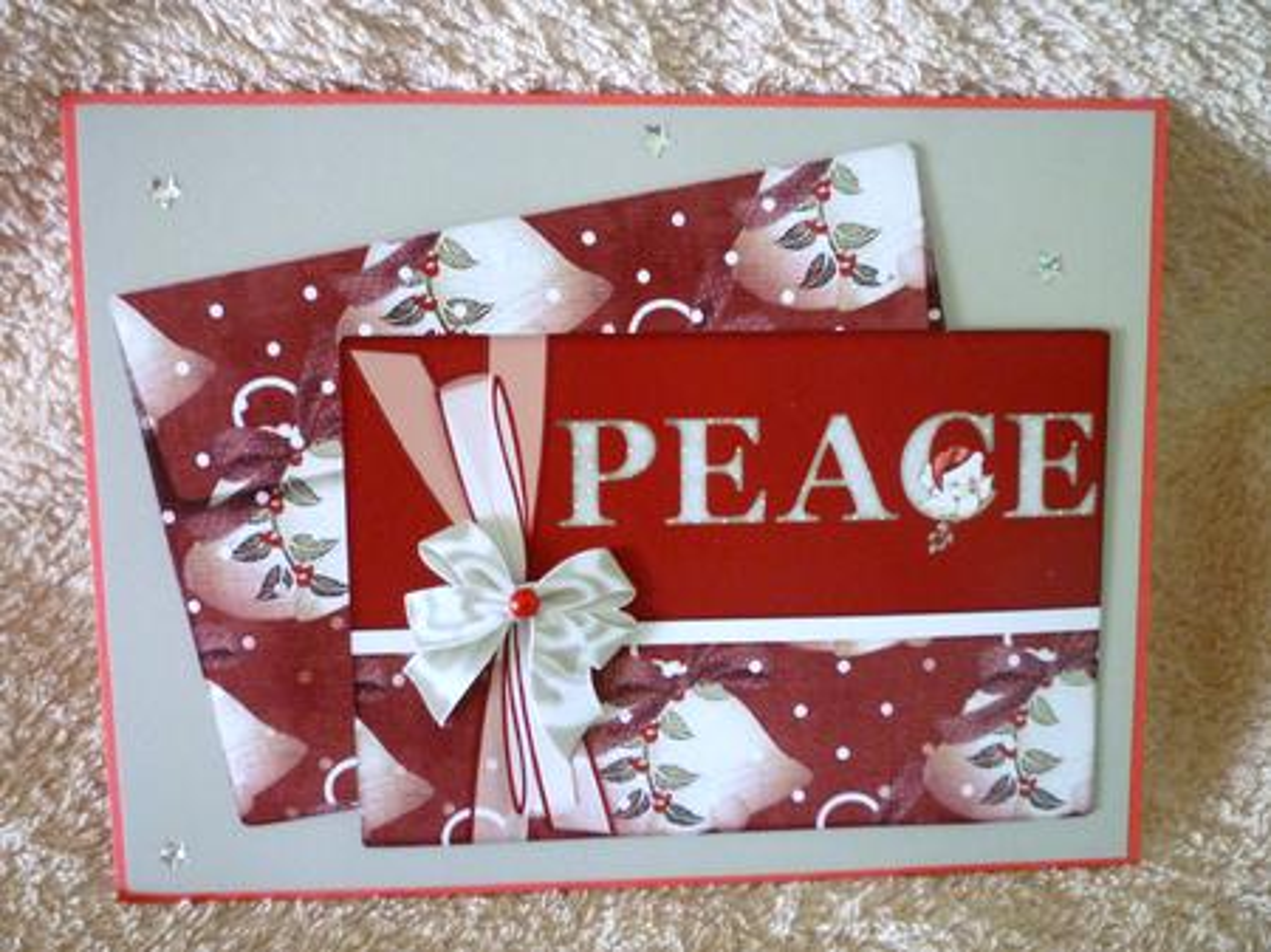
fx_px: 1064
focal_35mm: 29
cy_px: 476
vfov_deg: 48.2
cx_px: 636
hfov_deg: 61.7
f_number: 3.3
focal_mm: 5.2
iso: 400
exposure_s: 1/30
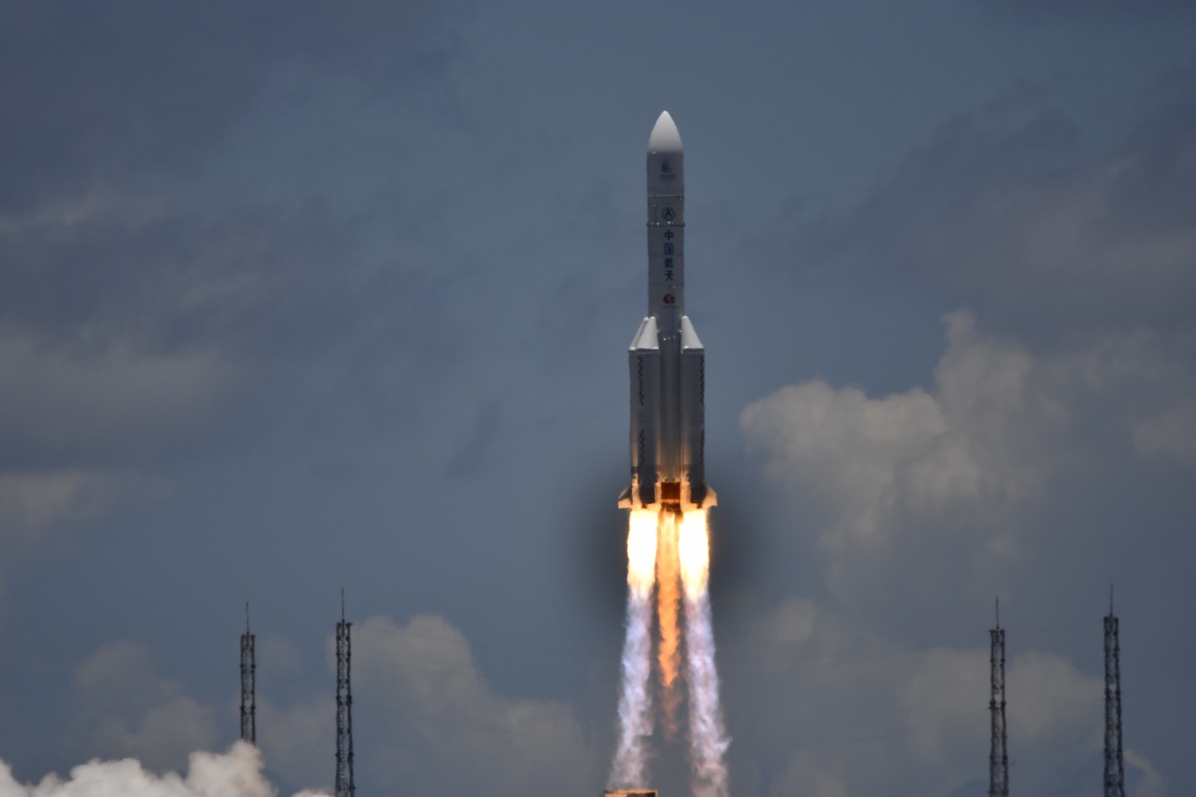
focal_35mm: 900
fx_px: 29898
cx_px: 598
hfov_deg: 2.3
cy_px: 398
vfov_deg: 1.5
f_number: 6.3
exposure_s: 1/4000
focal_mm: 600
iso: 100
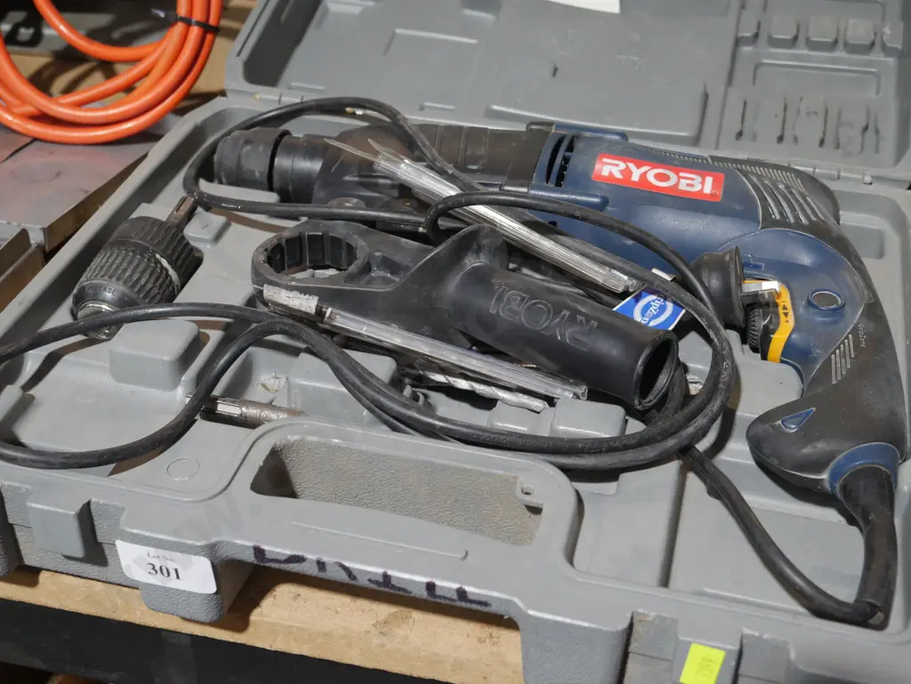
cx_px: 456
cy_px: 342
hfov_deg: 38.2
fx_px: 1316
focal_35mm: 50
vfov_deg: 29.1
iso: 1250
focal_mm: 25
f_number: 5.3
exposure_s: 1/60
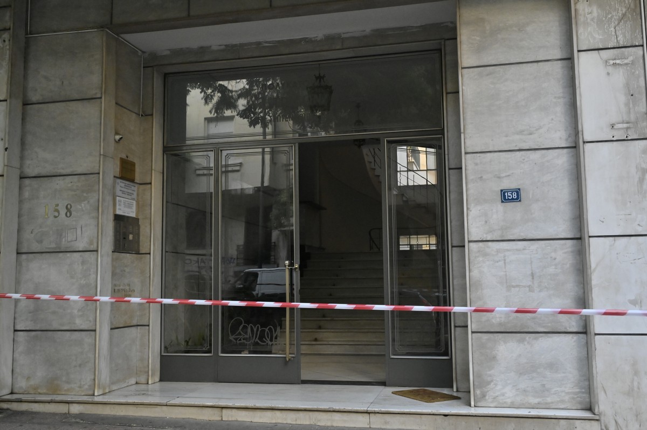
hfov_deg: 53.2
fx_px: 646
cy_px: 215
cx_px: 324
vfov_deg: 36.8
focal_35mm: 36
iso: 6400
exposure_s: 1/500
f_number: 8
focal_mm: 36
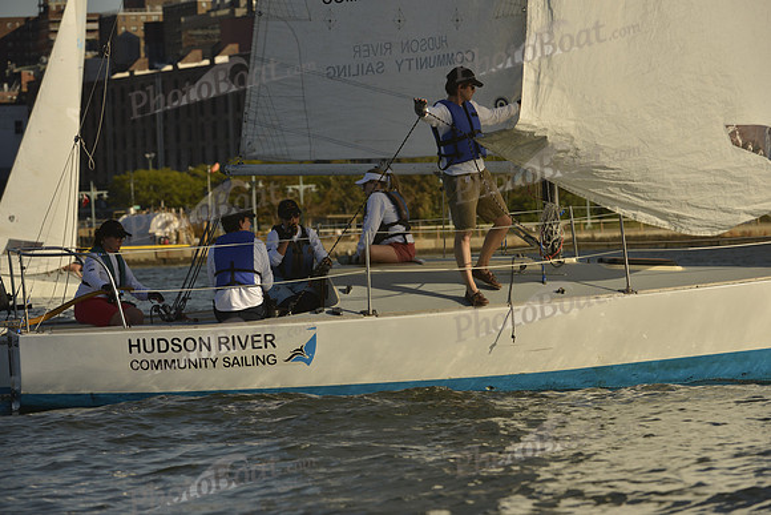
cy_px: 258
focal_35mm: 220
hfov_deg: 9.4
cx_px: 386
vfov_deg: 6.2
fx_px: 4713
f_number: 8
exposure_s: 1/1250
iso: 200
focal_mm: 220
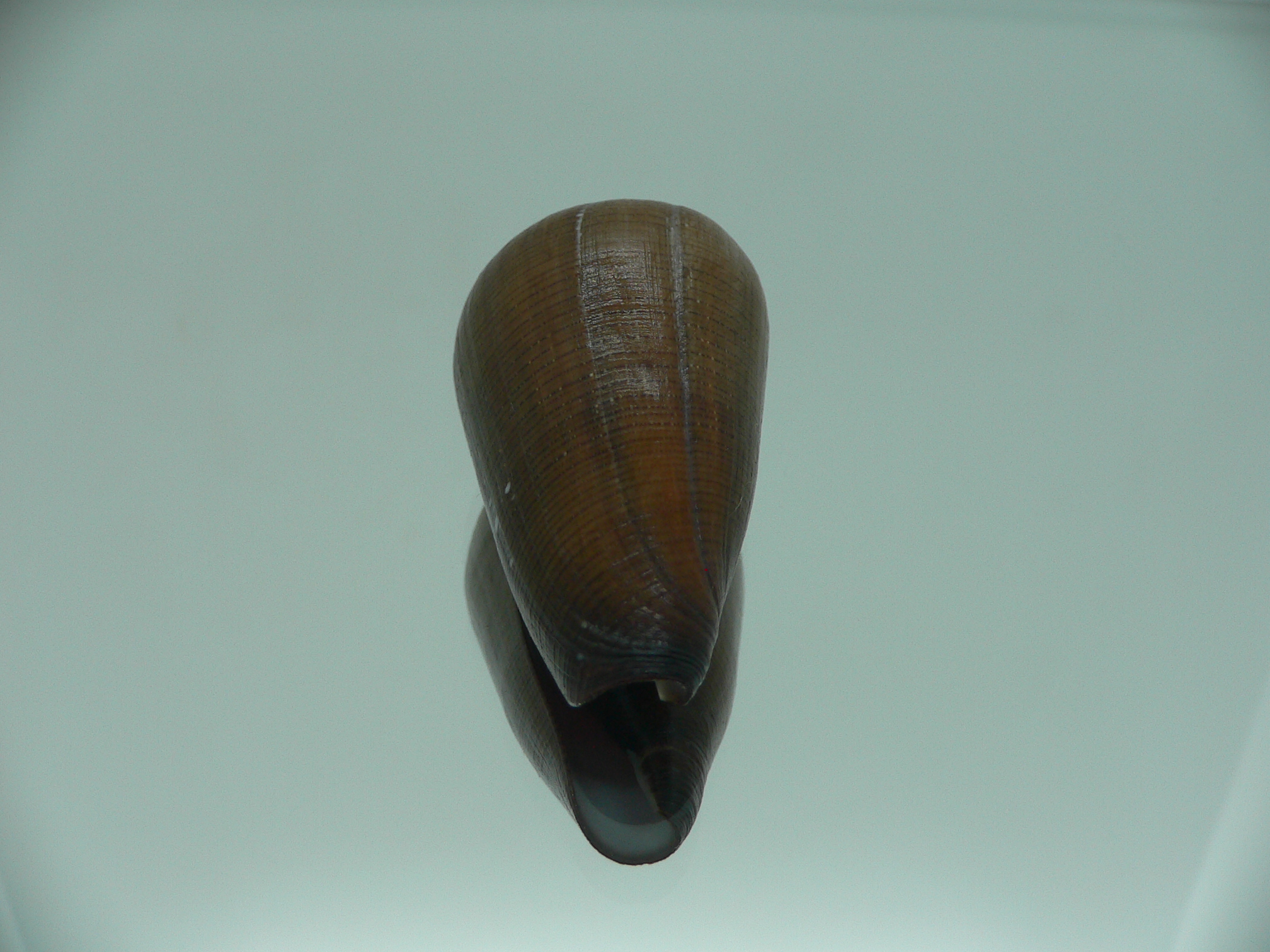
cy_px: 476
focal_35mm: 35
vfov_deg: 40.7
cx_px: 635
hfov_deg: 52.6
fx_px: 1284
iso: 80
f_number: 2.8
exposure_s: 1/60
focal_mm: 4.6
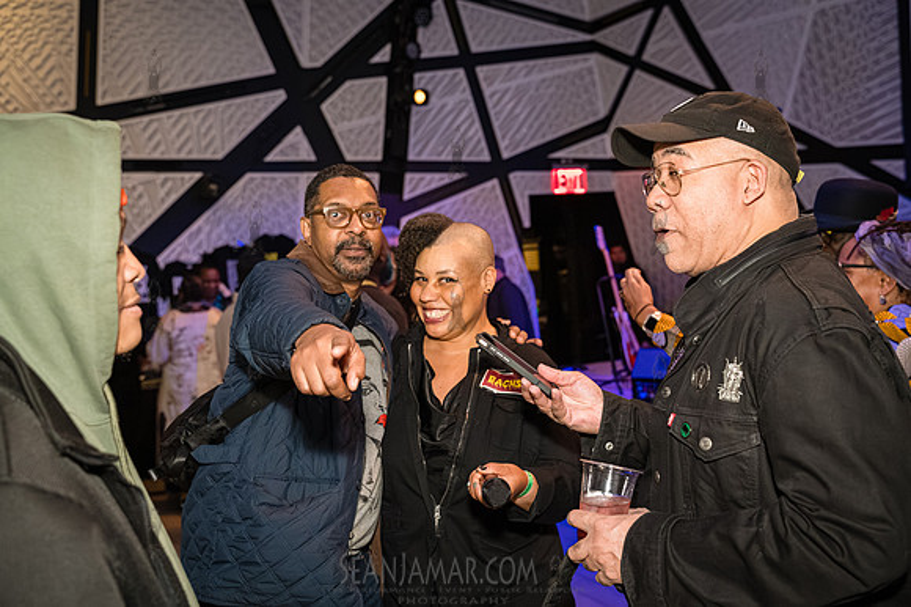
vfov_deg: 37.8
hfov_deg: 54.5
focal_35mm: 35
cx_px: 456
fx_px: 885
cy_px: 304
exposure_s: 1/400
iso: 10000
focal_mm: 35
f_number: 3.5
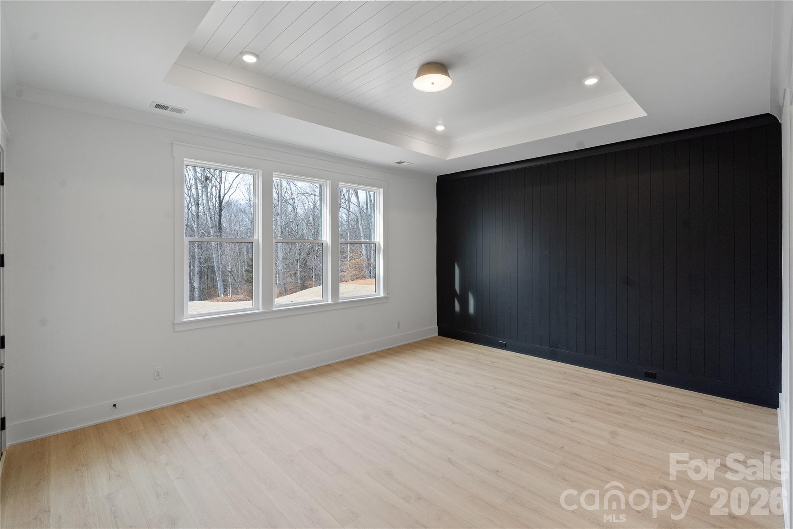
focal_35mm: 16
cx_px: 396
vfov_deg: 73.7
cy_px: 264
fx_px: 352
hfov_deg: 96.7
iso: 1250
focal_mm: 16
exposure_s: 1/60
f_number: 8
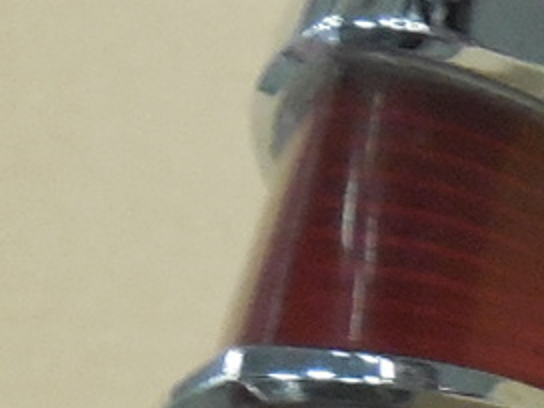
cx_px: 1296
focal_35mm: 147
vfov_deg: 9.7
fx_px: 2310
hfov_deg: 11.3
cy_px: 694
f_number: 3.1
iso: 400
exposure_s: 1/20
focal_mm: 4.5
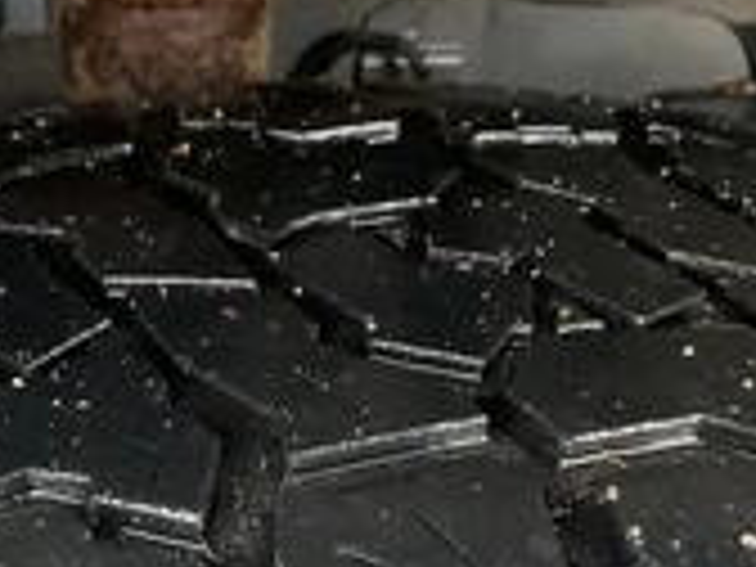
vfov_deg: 20.8
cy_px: 531
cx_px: 86
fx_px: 1507
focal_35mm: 69
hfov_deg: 27.2
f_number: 1.8
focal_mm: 3
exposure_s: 1/40
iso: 320
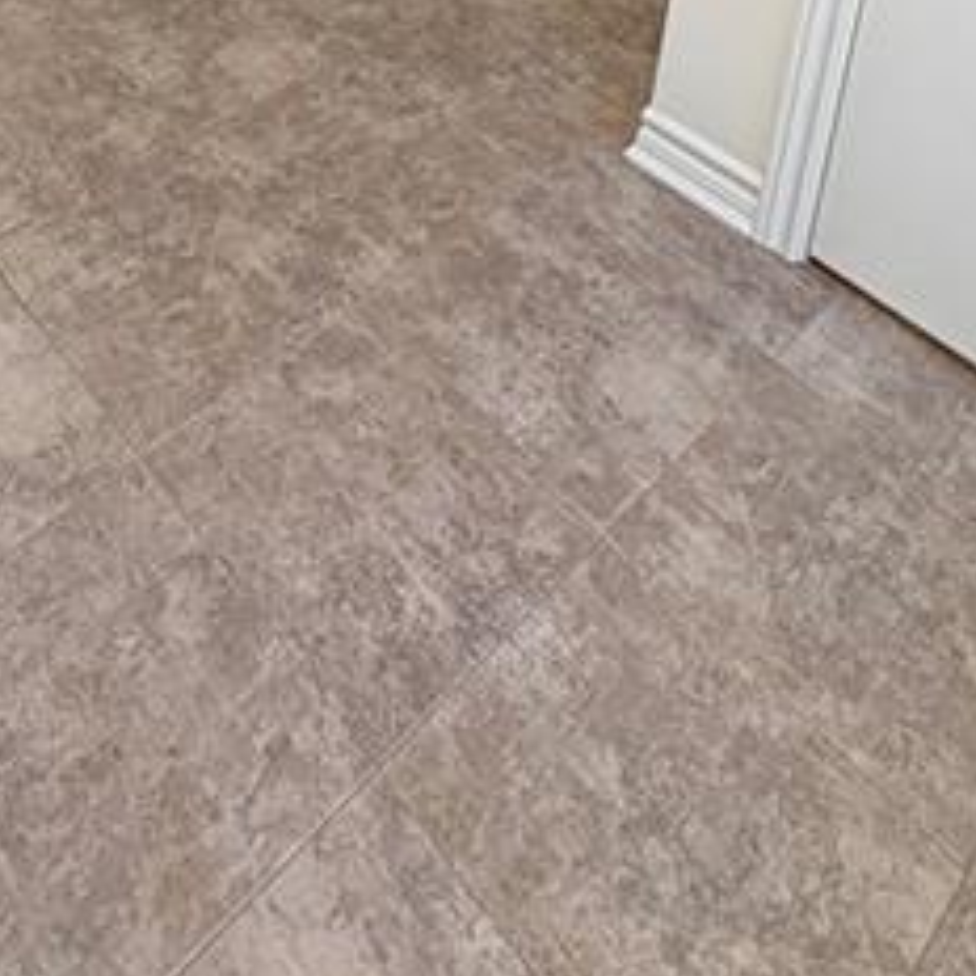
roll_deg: -3.3
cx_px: 185
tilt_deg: -14.4
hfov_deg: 39.2
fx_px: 1308
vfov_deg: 27.8
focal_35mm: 41
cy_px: -484
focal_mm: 2.22
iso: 200
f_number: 2.2
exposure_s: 1/60
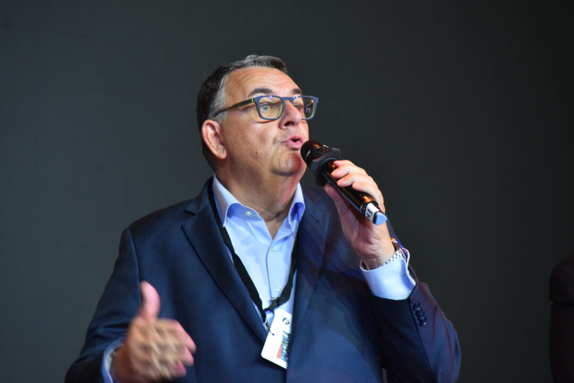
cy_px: 192
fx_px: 4305
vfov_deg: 5.1
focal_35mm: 270
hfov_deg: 7.6
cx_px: 287
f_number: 6.3
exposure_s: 1/80
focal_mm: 180
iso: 1600
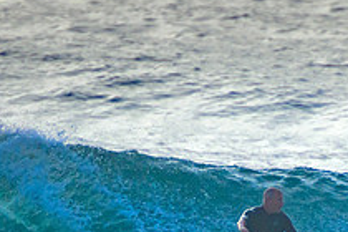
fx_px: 14644
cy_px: 240
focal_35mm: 1515
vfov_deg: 0.9
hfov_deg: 1.4
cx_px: 322
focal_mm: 400
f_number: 5.6
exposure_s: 1/2000
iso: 900
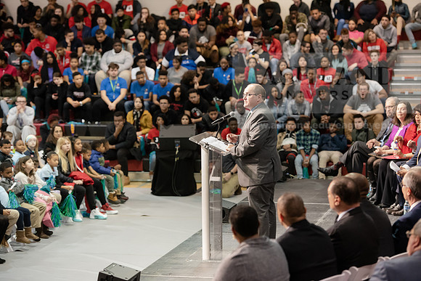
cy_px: 140
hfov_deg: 17.6
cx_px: 210
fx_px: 1357
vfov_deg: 11.8
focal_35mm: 116
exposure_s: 1/200
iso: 4000
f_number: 3.5
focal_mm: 116
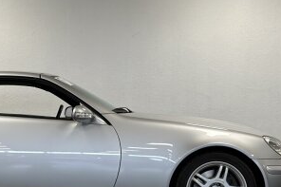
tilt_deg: -1.9
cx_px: 41
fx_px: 842
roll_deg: +0.1
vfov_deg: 12.6
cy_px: 134
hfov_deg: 18.7
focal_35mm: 108
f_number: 1.78
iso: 125
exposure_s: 1/113
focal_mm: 6.86
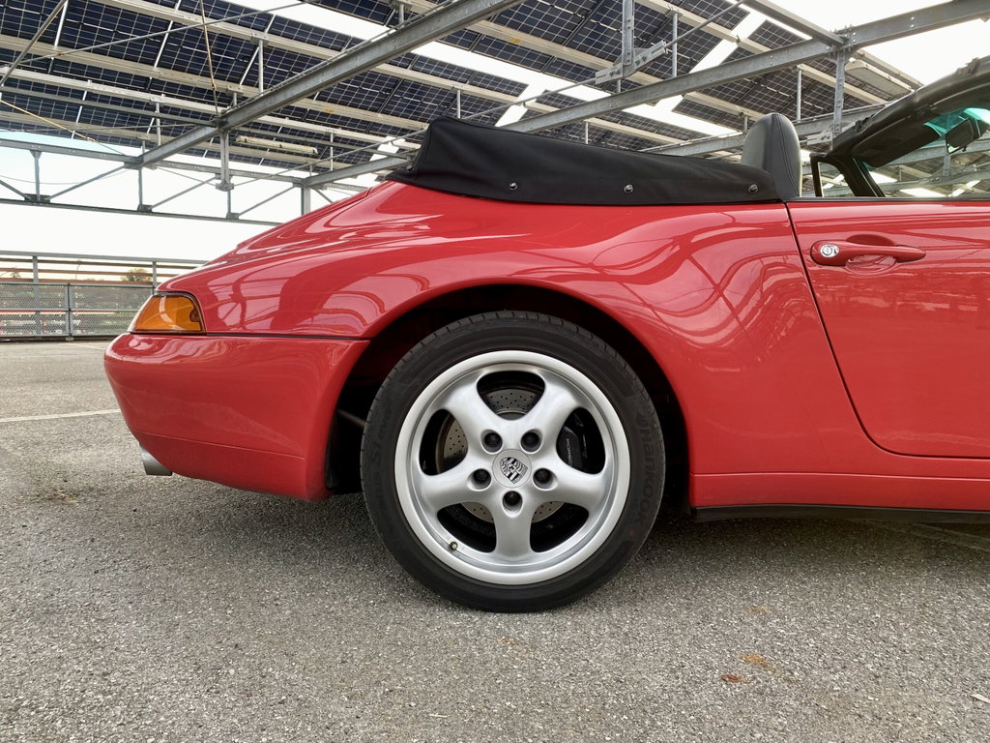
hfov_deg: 67.3
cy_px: 372
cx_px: 495
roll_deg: -0.9
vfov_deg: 53.1
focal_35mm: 26
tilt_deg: -5.1
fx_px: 744
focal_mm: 4.25
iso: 64
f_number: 1.8
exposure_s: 1/121
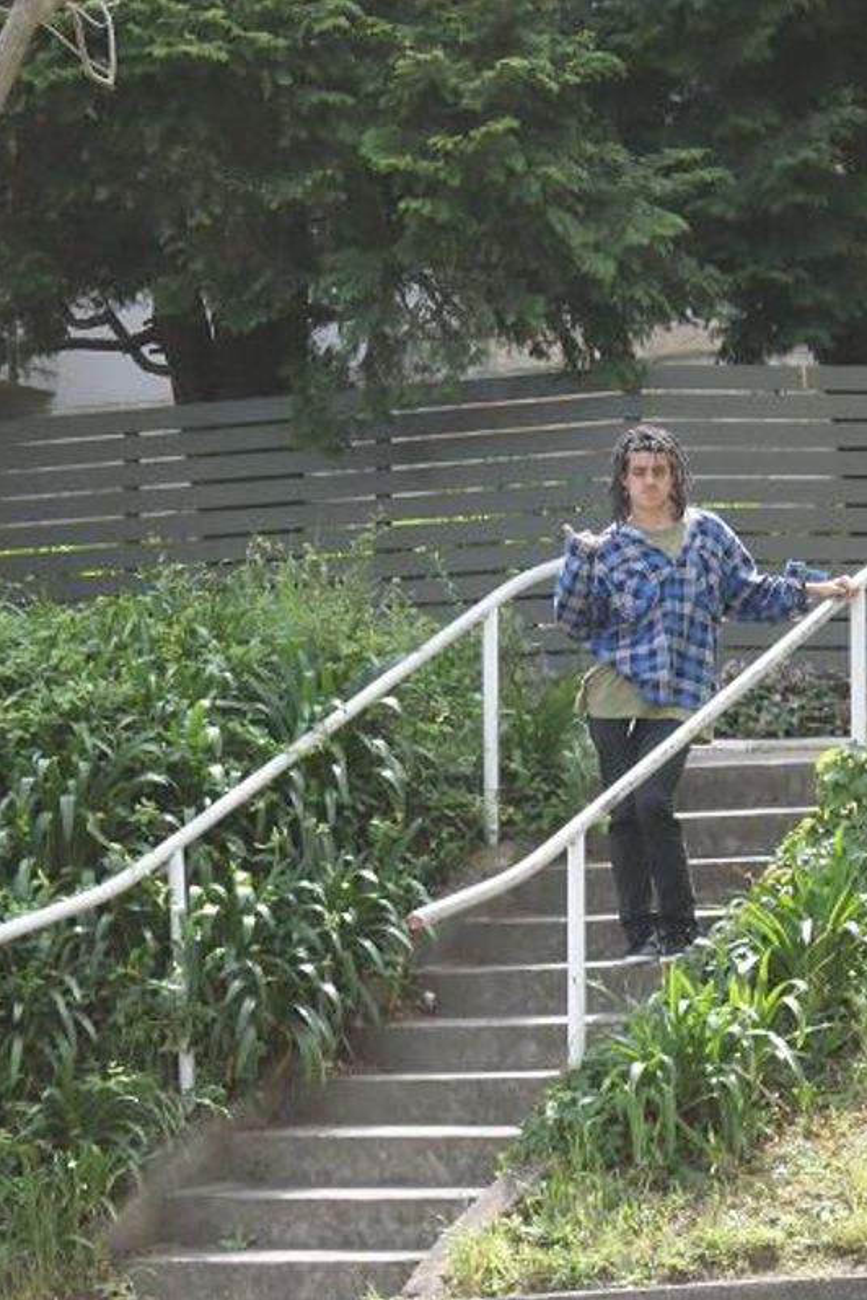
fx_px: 5707
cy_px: 650
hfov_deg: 8.7
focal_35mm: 158
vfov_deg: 13.0
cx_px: 337
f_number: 13
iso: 1600
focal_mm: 70
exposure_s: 1/400
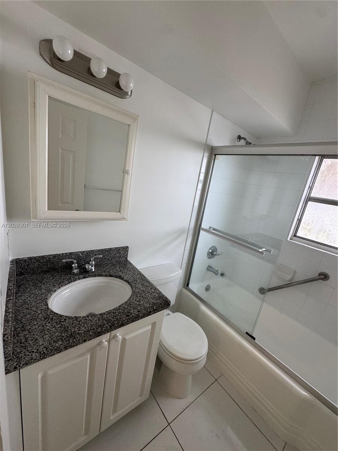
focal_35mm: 14
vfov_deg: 102.1
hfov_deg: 85.7
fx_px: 182
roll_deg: -10.4
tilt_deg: -12.7
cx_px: 169
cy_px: 226
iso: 160
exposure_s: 1/99
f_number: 2.2
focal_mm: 2.22
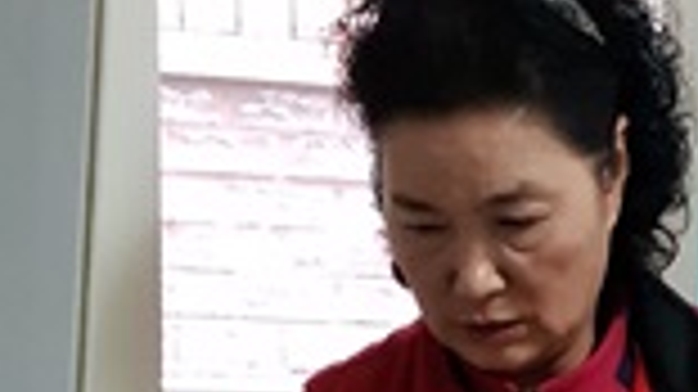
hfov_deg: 16.1
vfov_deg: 7.7
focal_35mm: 132
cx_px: 563
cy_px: 1280
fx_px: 2442
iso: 400
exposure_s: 1/60
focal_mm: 4.3
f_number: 2.4
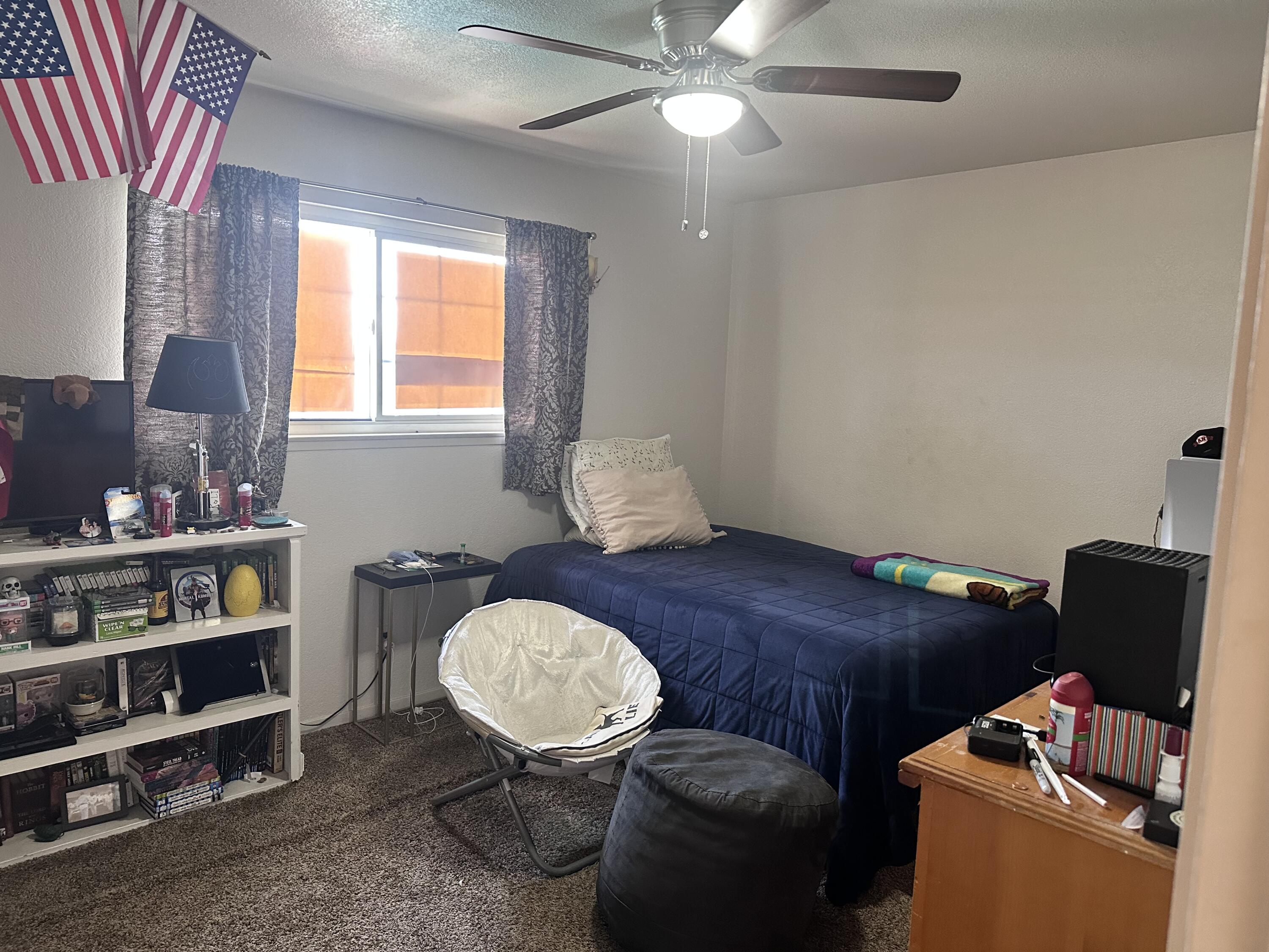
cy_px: 476
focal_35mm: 24
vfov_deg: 56.8
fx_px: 880
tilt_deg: -5.4
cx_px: 634
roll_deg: -2.6
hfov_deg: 71.6
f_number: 1.78
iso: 500
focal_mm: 6.86
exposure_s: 1/60
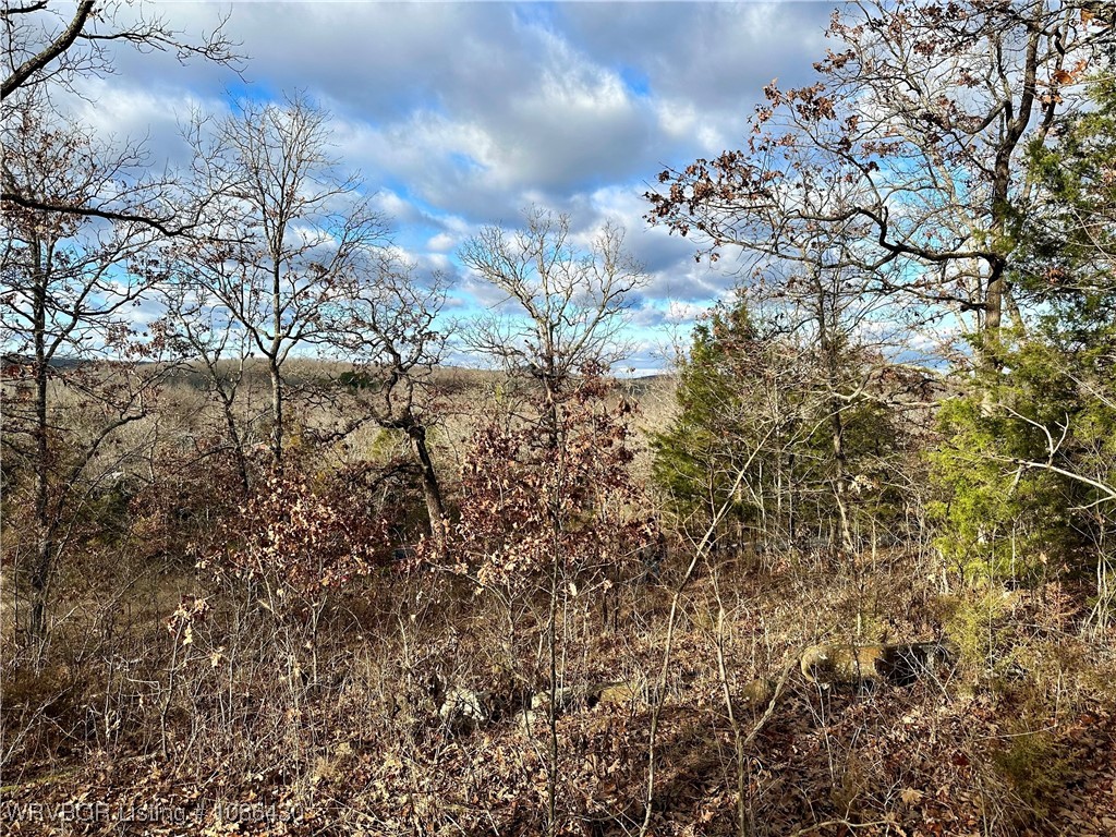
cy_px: 418
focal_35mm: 24
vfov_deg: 56.8
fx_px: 774
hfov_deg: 71.6
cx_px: 558
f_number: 1.78
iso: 80
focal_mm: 6.86
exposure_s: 1/2299
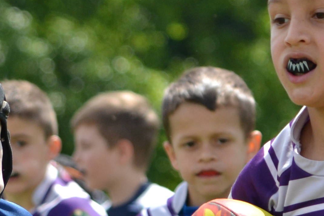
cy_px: 189
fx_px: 7316
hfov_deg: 2.5
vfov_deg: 1.7
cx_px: 404
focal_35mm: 813
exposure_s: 1/1250
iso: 400
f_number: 5
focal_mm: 125
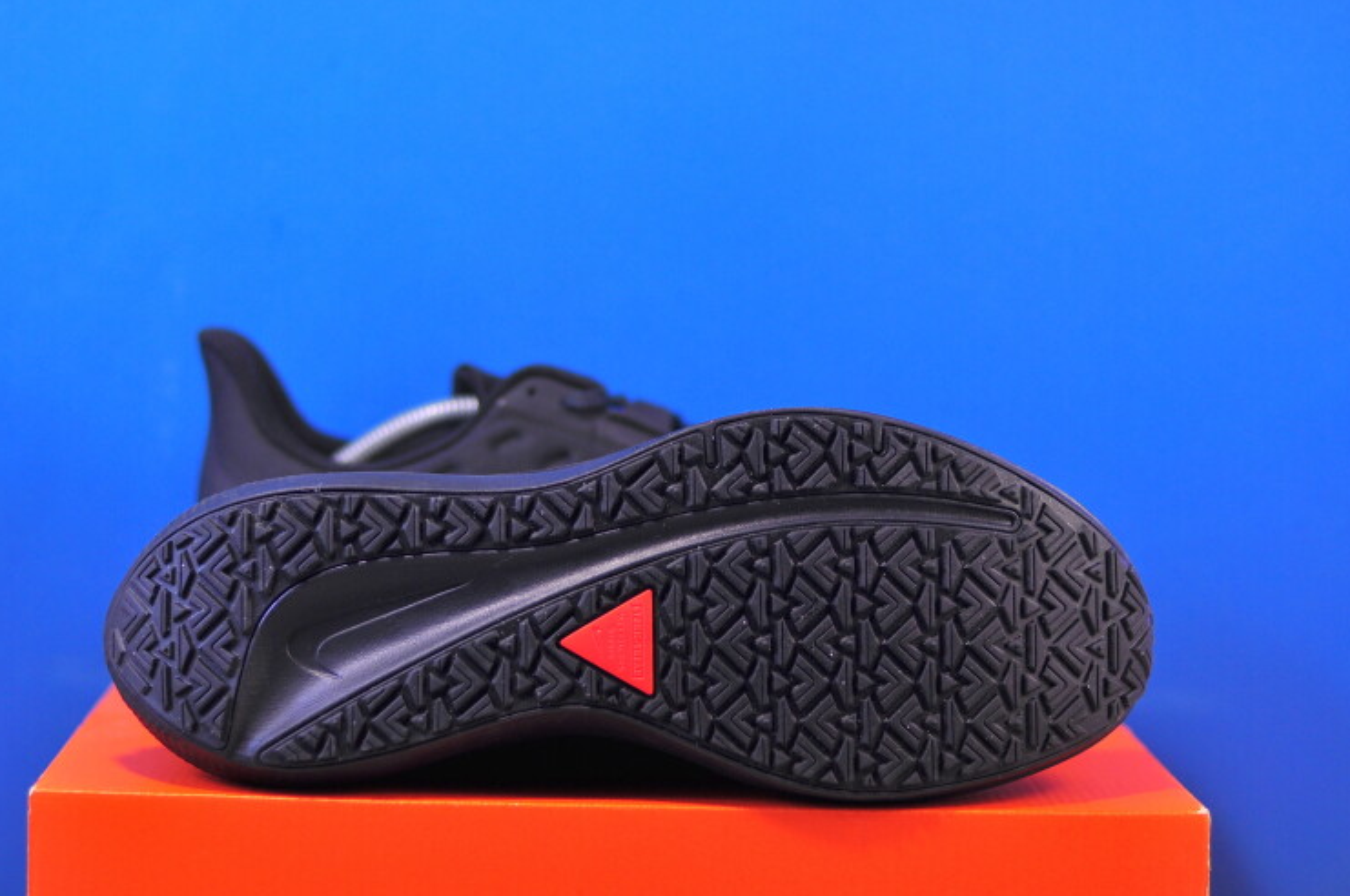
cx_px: 634
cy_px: 420
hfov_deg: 25.1
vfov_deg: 16.8
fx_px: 3033
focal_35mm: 81
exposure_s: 1/320
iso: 250
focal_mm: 50
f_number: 2
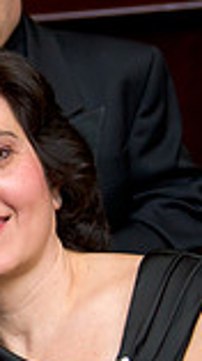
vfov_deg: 14.6
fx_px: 1404
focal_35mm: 147
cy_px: 133
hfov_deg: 7.9
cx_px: -193
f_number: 3.2
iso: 1600
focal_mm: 38
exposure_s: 1/125
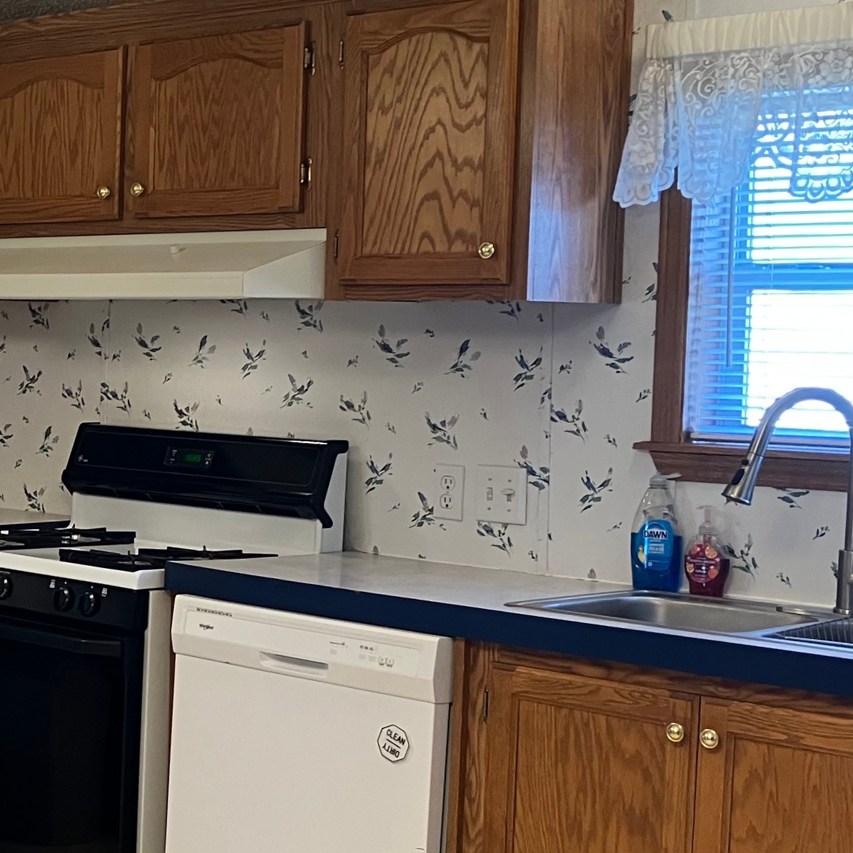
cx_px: -70
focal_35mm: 68
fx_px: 1896
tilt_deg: -3.1
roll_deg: -3.2
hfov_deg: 23.8
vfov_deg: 25.4
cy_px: 442
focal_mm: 3.99
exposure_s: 1/60
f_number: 1.8
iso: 80
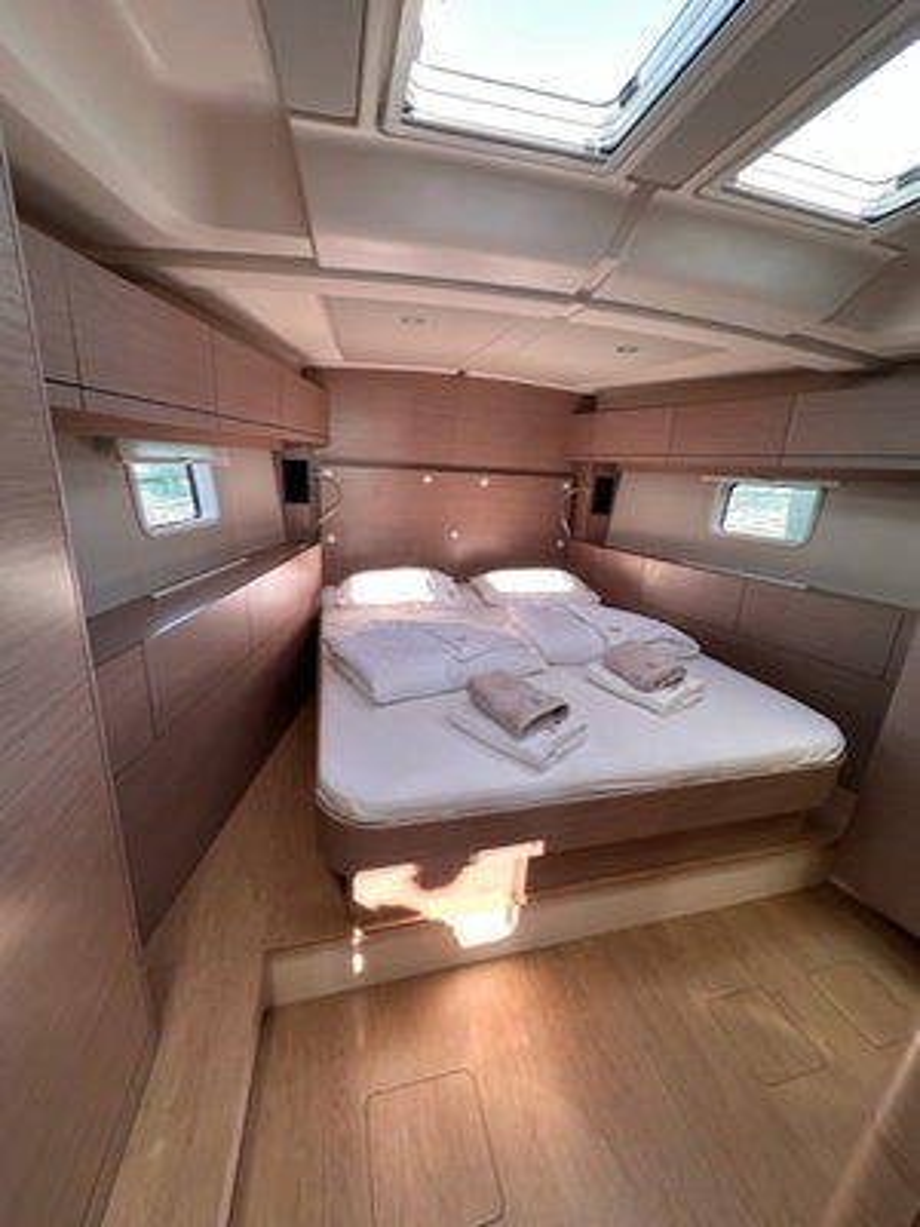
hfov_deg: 85.7
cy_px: 614
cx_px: 460
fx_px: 496
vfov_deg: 102.1
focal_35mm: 14
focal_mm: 2.22
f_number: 2.2
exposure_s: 1/99
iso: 100
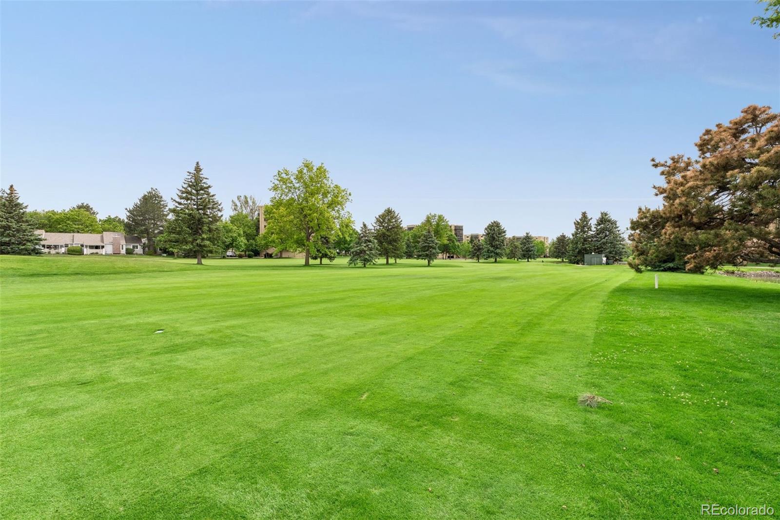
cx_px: 390
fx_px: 368
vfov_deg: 70.4
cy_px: 260
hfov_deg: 93.3
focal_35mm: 17
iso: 400
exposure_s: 1/640
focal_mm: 17
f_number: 9
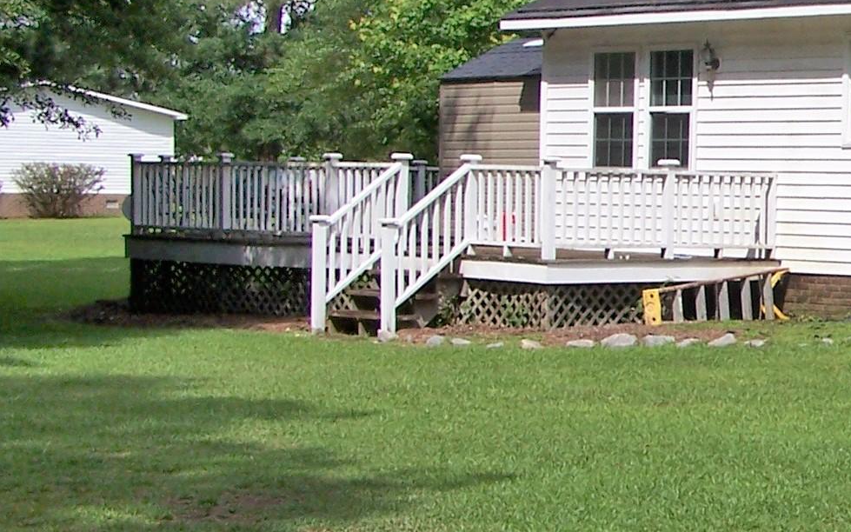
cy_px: 231
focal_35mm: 106
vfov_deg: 12.3
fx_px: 2459
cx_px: 1077
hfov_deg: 18.4
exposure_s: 1/640
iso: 80
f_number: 4
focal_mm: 6.3
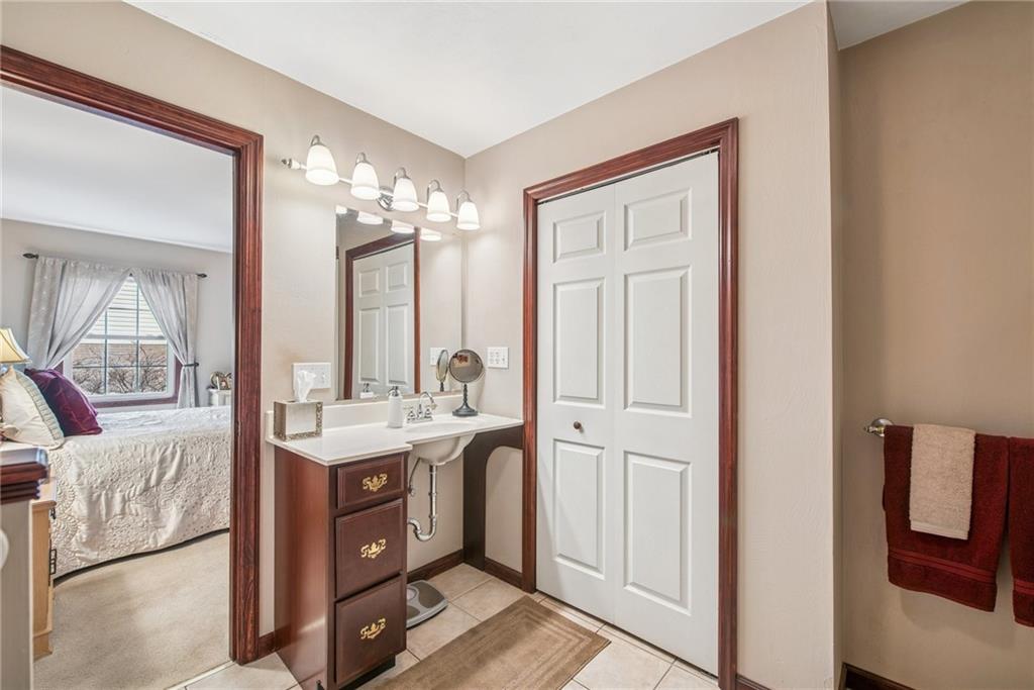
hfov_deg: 104.2
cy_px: 345
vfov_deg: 81.2
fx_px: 402
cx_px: 517
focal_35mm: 14
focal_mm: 14
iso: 50
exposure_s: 1/6
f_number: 8
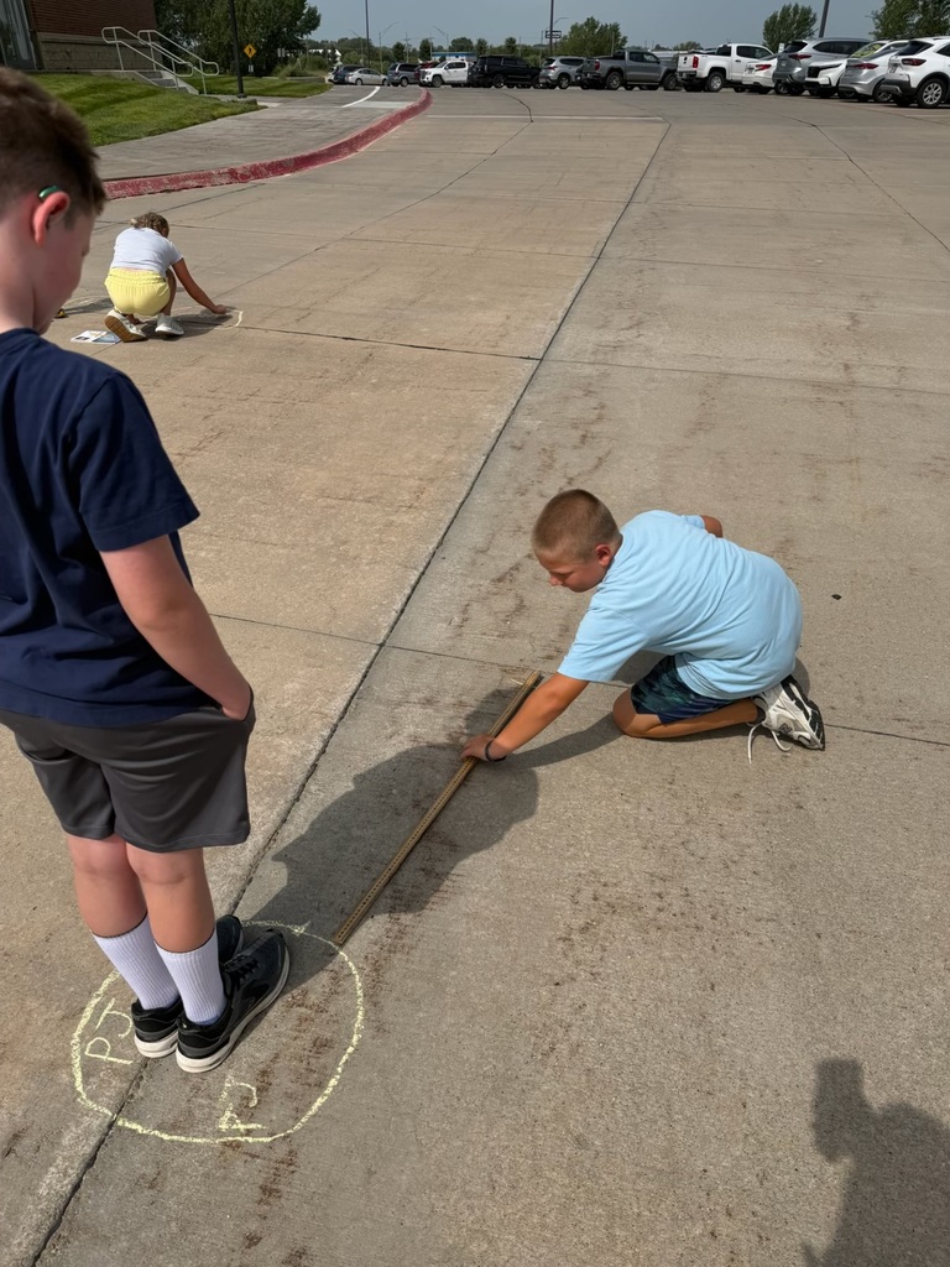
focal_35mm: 24
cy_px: 634
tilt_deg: -30.7
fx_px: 878
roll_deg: +1.2
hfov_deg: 56.8
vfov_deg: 71.6
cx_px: 475
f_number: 1.78
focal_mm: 6.76
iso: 80
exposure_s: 1/10309
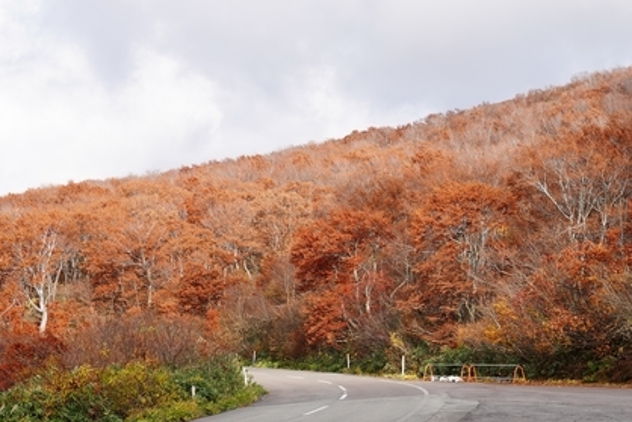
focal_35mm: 65
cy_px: 259
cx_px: 546
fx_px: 1141
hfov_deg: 29.9
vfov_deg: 20.9
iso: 100
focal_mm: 34
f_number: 9
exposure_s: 1/125
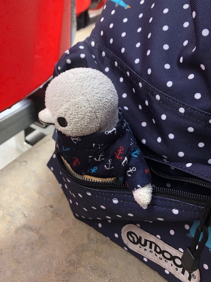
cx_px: 94
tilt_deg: -37.2
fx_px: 276
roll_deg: -5.0
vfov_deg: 53.9
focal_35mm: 34
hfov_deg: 41.7
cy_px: 126
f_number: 1.8
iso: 50
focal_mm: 3.99
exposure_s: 1/120
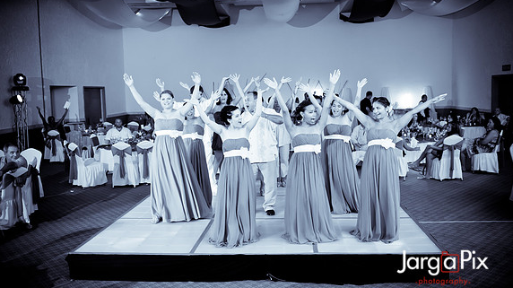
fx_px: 462
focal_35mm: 34
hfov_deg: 58.1
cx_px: 259
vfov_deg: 34.5
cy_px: 125
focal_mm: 32
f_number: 3.2
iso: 1600
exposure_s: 1/125
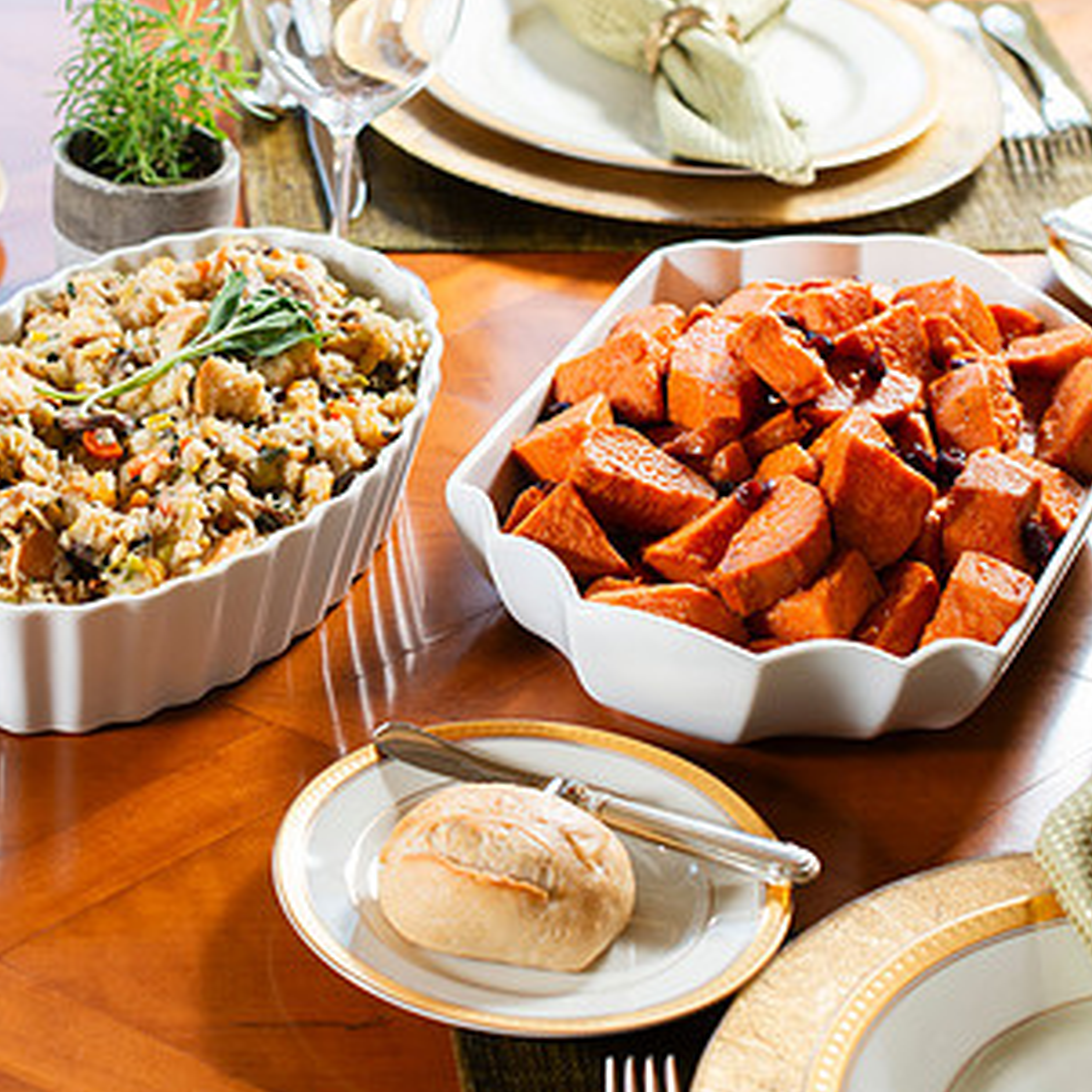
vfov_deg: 21.1
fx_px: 2927
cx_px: 178
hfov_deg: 20.8
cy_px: 426
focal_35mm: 82
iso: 250
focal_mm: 50
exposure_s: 1/200
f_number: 4.5
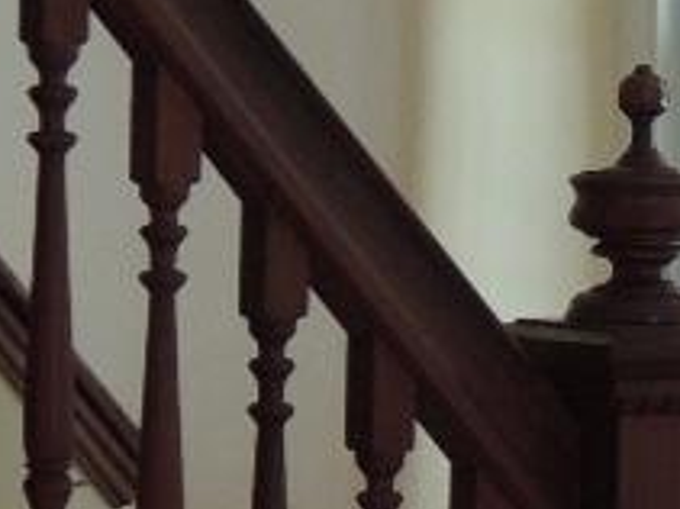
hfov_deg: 6.1
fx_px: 6302
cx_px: 967
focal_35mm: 321
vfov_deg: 4.6
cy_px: 213
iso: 280
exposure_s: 1/50
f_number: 3.5
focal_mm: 8.3
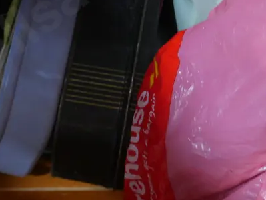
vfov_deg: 9.5
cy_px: -26
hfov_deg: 12.8
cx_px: 102
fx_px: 1184
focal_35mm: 154
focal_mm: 30
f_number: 5.4
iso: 1250
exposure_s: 1/60
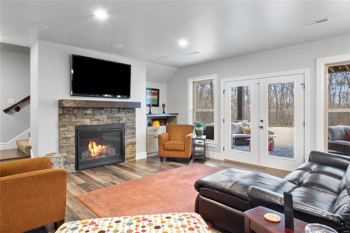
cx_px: 175
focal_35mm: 22
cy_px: 116
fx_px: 214
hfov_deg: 78.6
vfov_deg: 57.2
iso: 400
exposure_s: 1
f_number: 10
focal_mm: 11
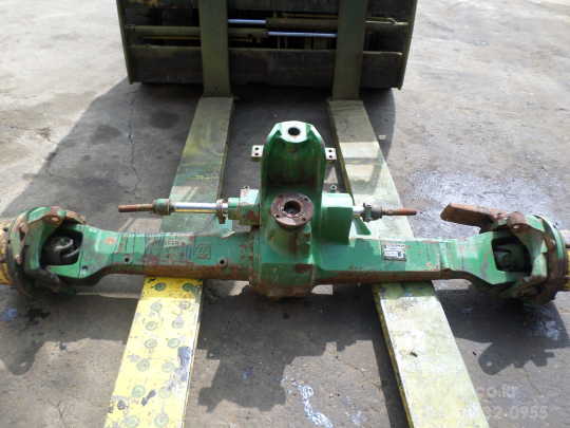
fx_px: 445
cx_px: 285
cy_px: 214
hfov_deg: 65.3
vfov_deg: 51.4
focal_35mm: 27
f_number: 2.6
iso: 80
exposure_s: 1/500
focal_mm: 4.9
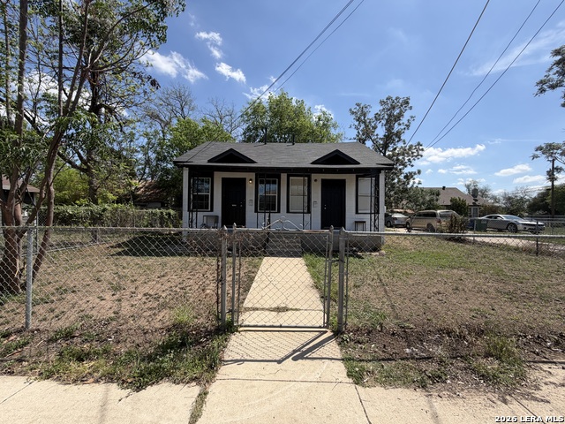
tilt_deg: +0.8
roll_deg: -0.6
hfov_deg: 102.1
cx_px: 282
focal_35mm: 14
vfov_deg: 85.7
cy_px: 212
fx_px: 229
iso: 20
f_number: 2.2
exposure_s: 1/942
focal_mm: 2.22
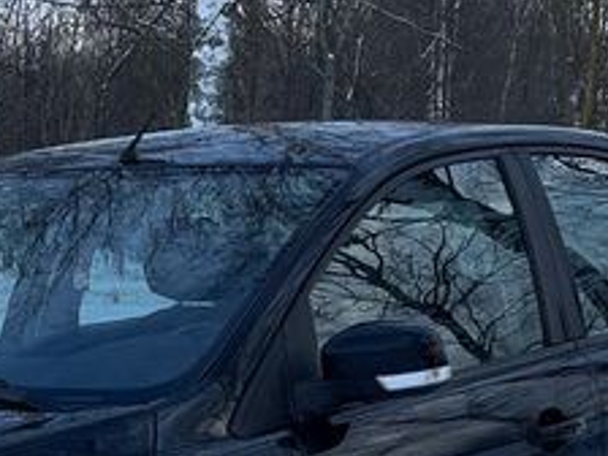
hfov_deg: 14.2
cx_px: 309
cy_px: 776
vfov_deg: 10.2
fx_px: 2441
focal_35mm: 139
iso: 50
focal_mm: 5.1
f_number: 1.6
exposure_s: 1/661
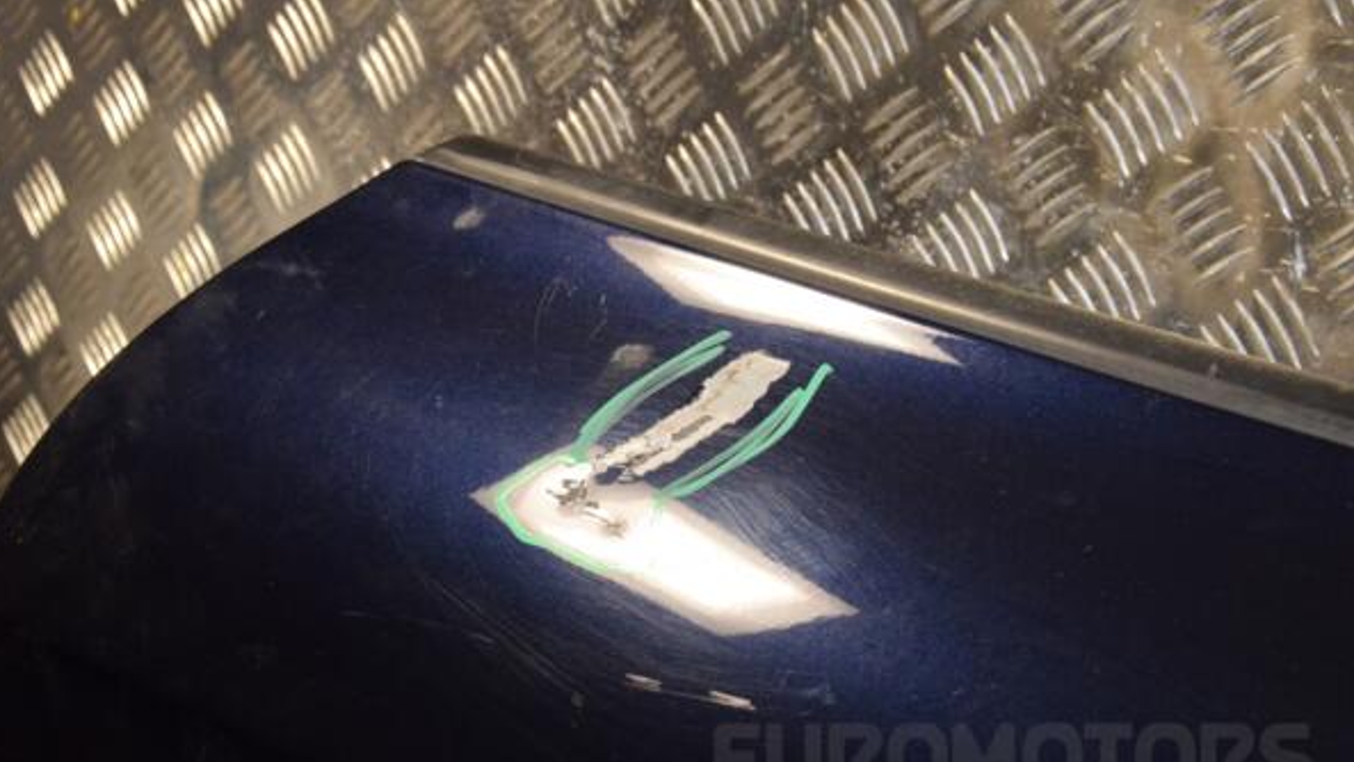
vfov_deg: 16.9
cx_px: 671
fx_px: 2569
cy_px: 454
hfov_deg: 29.5
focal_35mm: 72
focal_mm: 45
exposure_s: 1/200
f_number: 10
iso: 800
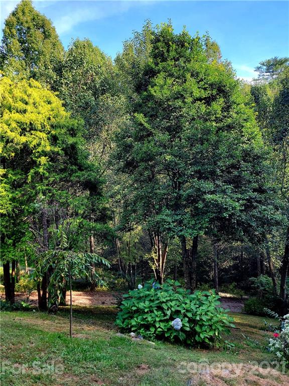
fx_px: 289
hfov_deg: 53.1
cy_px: 193
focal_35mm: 26
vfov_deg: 67.3
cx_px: 144
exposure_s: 1/244
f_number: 1.8
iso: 40
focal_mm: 5.4
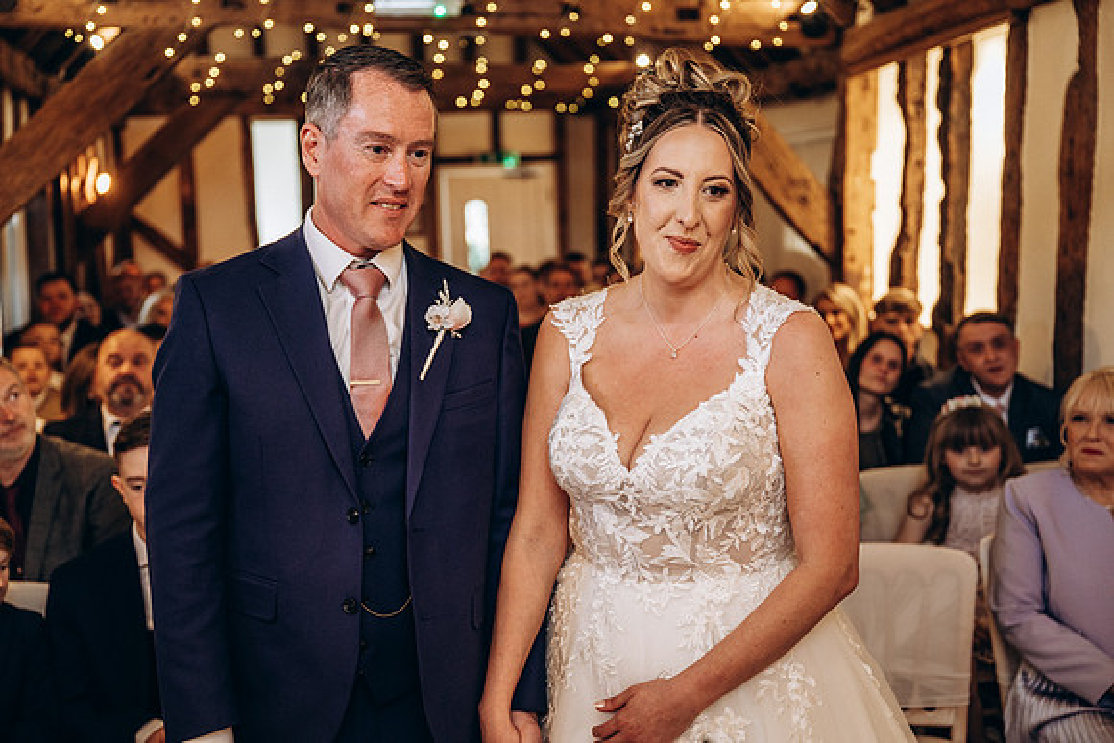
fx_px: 1393
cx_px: 557
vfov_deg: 29.9
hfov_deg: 43.6
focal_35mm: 45
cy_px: 372
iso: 1600
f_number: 2.8
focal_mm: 45
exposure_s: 1/100
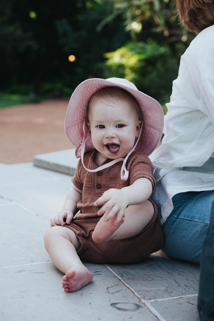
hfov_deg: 27.0
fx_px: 445
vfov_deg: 39.6
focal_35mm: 50
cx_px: 107
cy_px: 160
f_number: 3.5
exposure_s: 1/400
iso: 400
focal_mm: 50
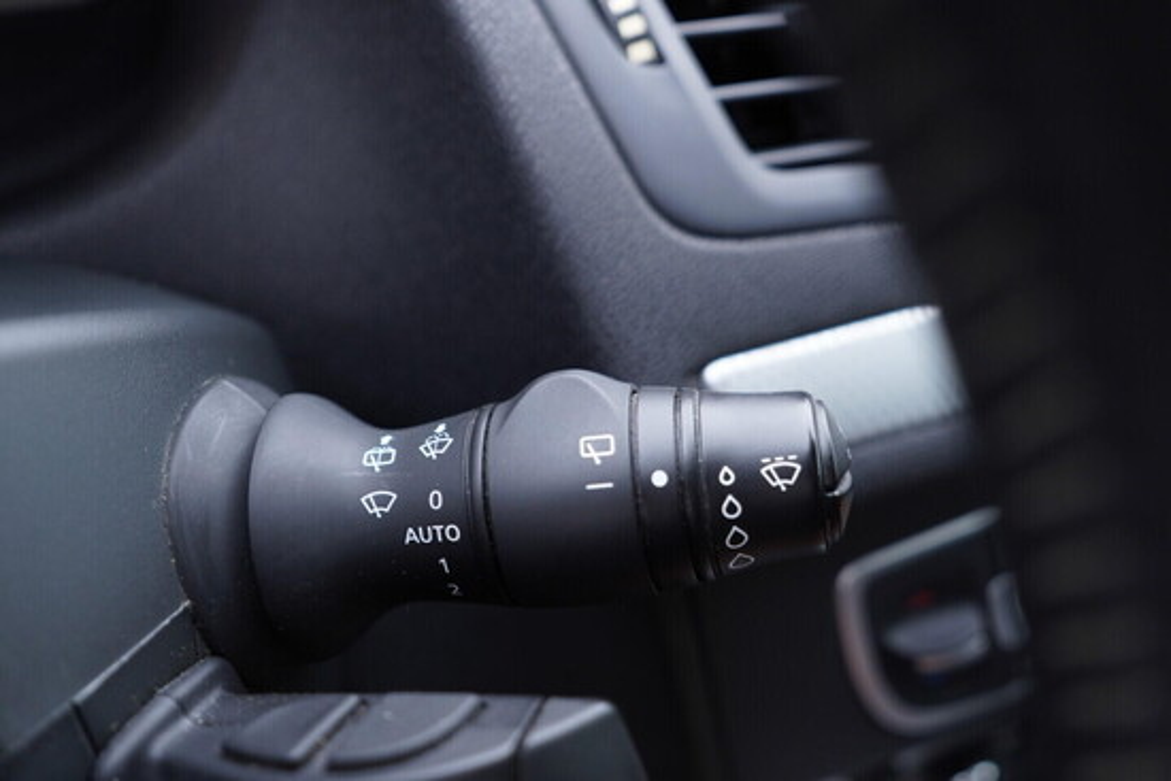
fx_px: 1171
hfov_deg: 53.1
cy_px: 390
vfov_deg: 36.9
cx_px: 586
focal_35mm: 36
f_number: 2.8
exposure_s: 1/40
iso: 250
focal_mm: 24
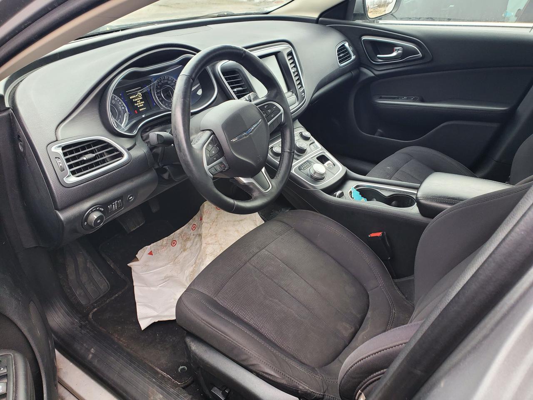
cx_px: 266
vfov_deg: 53.1
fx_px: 400
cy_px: 200
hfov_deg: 67.3
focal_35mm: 26
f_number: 2.4
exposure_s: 1/120
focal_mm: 4.3
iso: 125
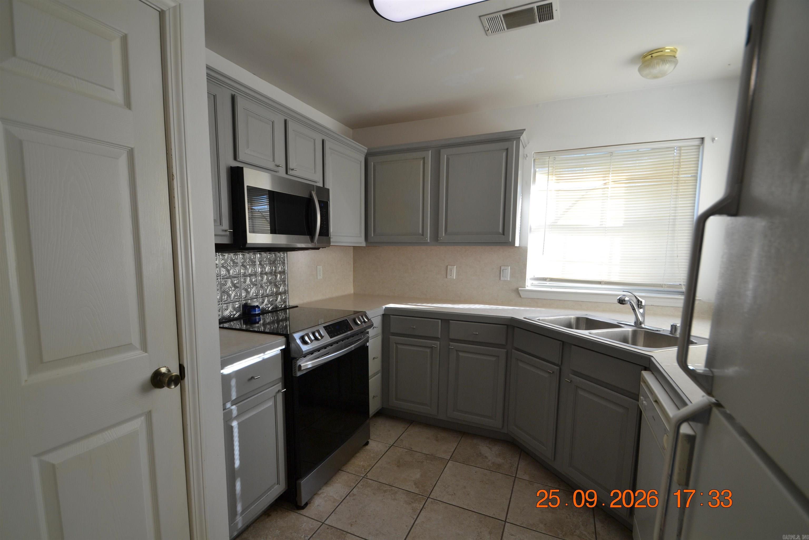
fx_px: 337
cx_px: 404
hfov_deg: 100.4
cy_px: 270
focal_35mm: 15
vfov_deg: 77.3
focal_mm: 10
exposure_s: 1/60
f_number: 5.6
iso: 180
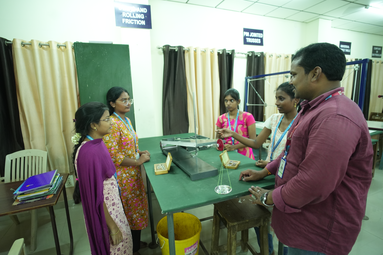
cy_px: 128
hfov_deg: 90.0
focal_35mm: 18
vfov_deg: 67.4
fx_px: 191
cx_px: 192
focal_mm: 18
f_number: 2.8
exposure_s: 1/80
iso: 2000
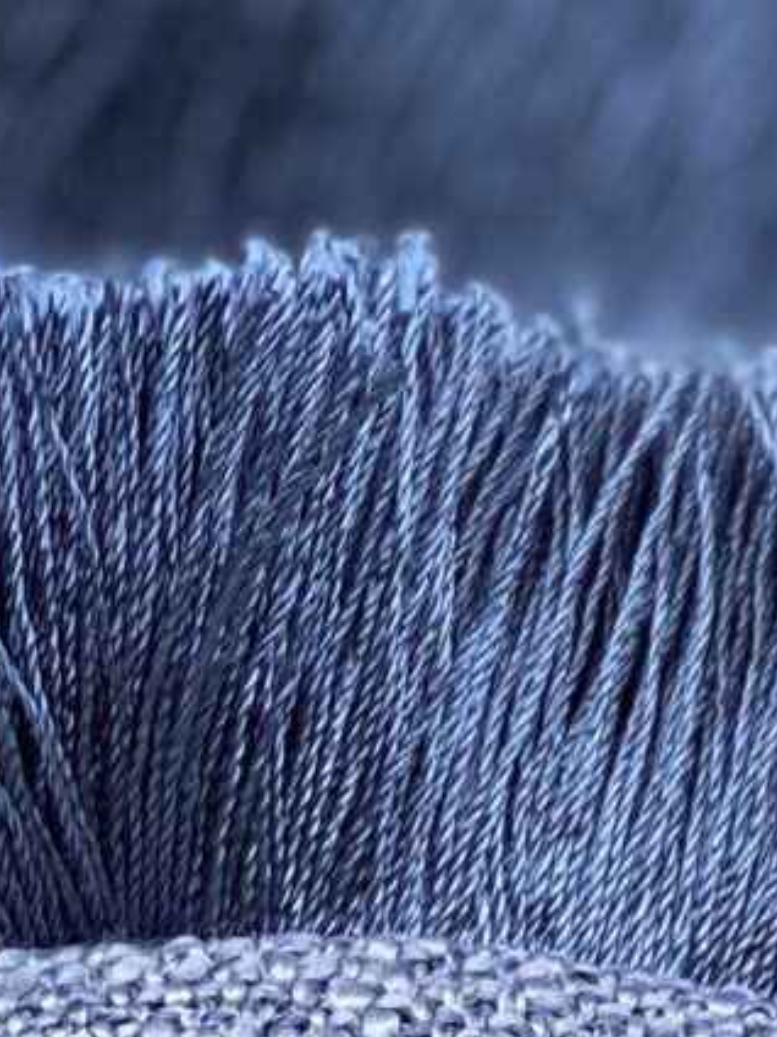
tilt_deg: -25.9
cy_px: 1683
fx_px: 9398
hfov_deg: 4.7
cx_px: 44
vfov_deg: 6.2
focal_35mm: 314
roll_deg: -1.5
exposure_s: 1/122
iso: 32
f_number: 2
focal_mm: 6
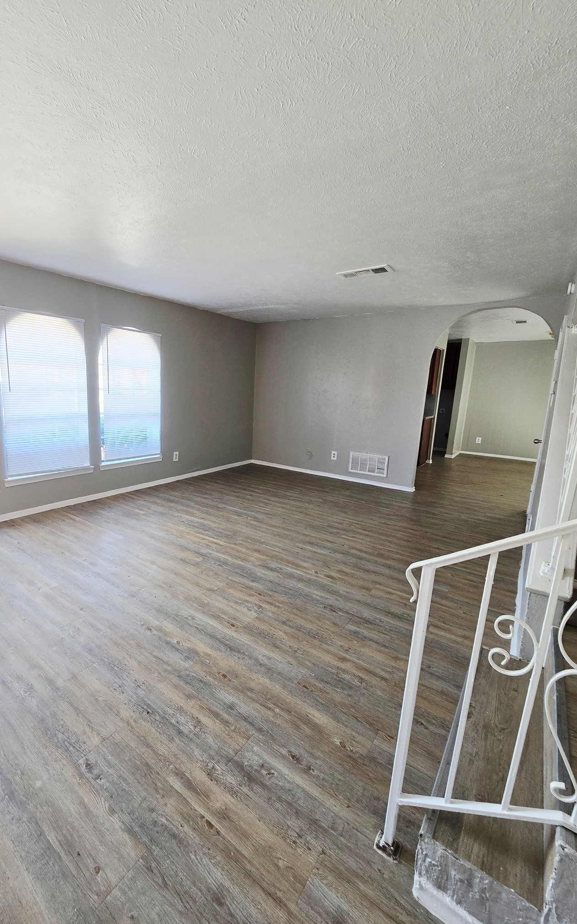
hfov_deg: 77.8
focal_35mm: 14
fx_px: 352
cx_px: 234
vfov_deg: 105.3
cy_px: 464
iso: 80
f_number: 2.2
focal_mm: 2.2
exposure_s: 1/60.2
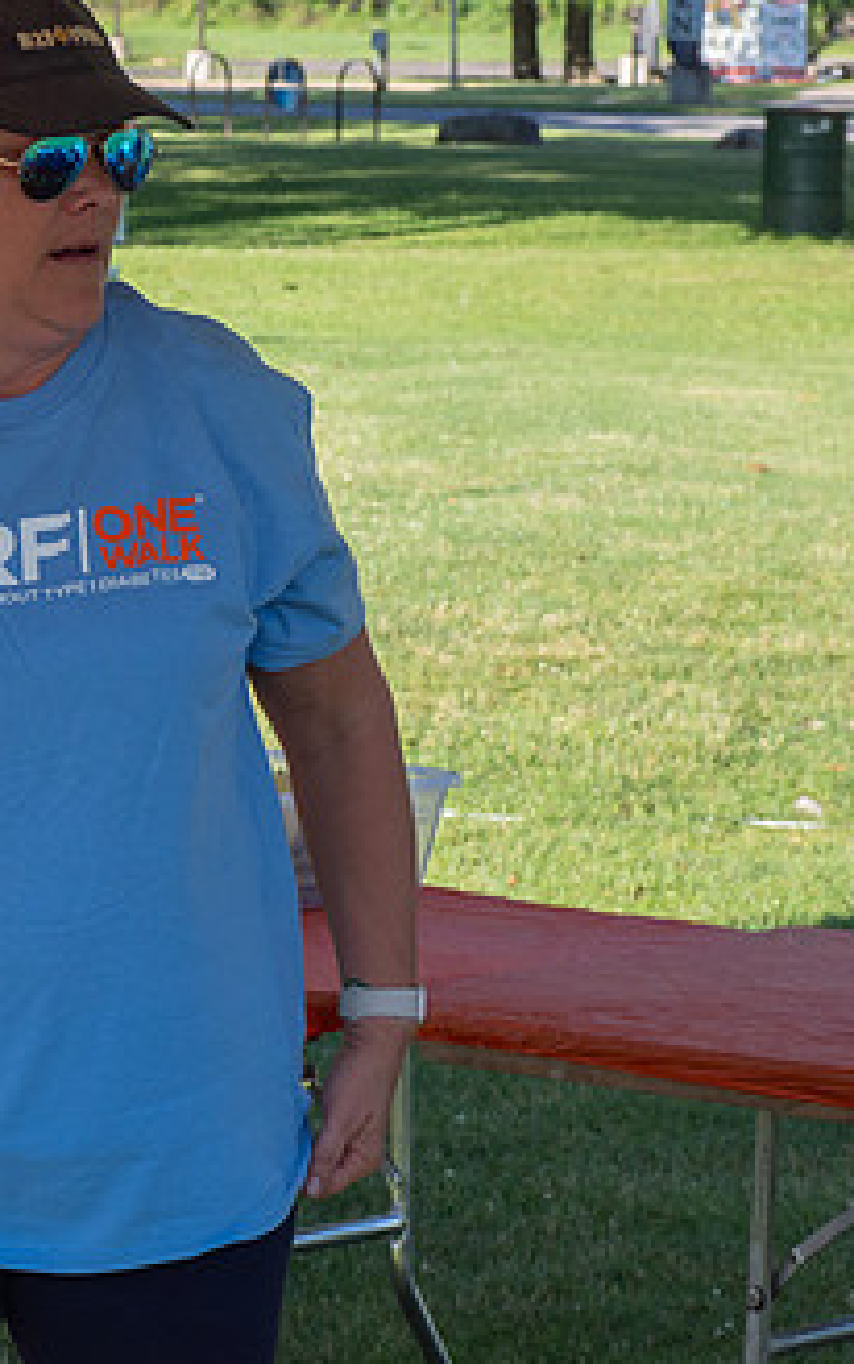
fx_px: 7029
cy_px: 518
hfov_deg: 6.9
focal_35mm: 189
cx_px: 88
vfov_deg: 11.1
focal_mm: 49
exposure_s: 1/250
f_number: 7.1
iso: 200
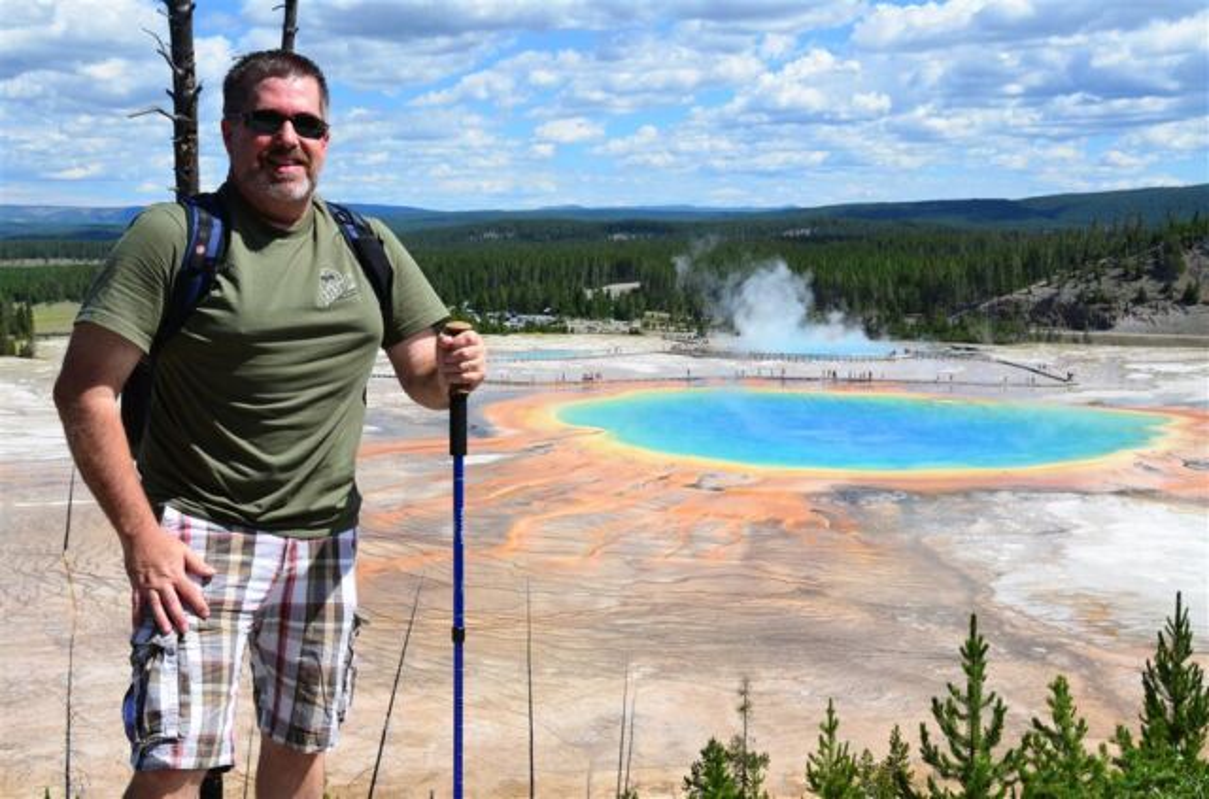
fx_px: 1356
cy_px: 400
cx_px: 604
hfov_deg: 48.0
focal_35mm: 40
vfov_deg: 32.8
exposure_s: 1/500
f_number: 11
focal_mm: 27
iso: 200
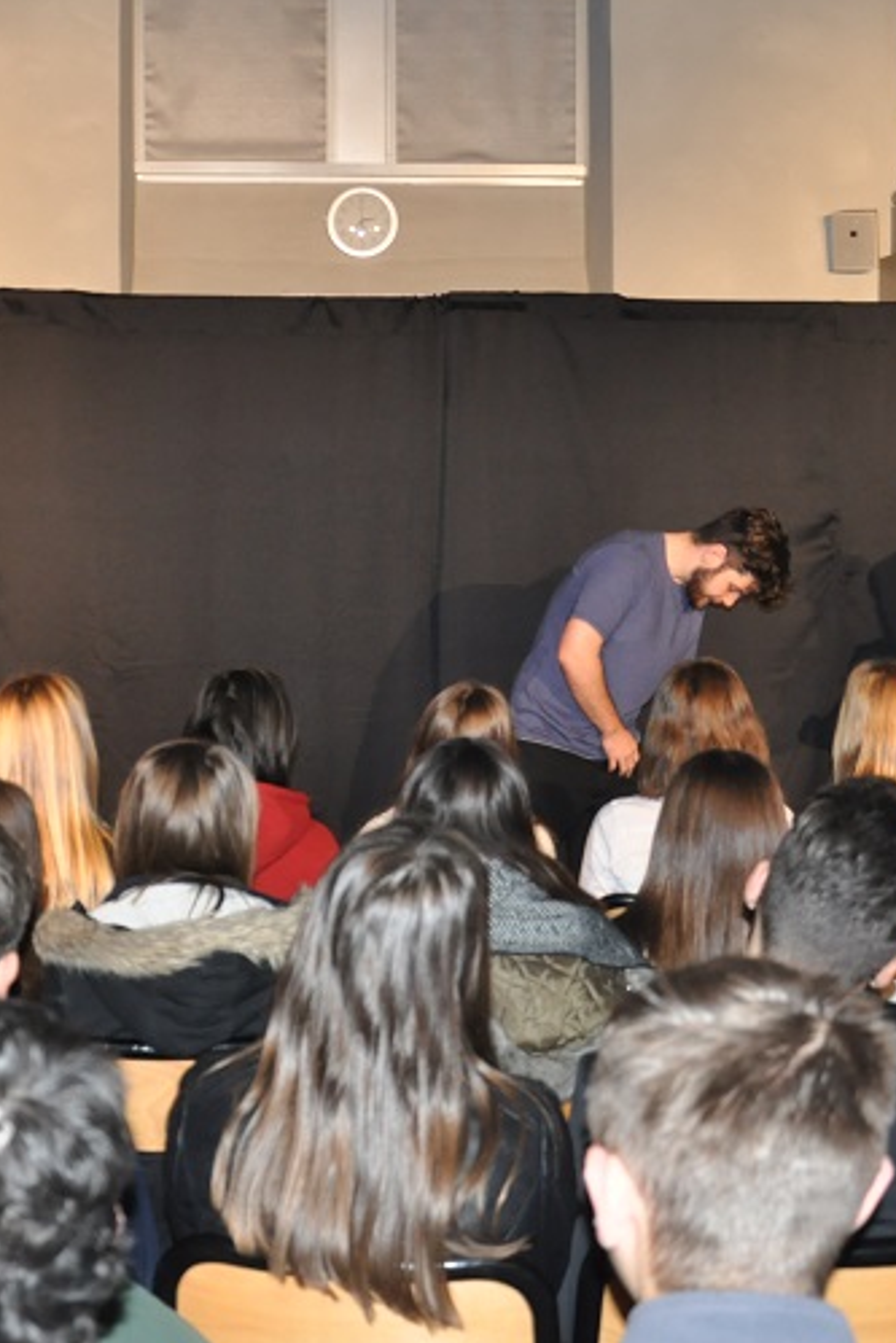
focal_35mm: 57
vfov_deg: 35.1
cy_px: 606
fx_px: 2123
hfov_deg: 23.8
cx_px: 338
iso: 800
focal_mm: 21
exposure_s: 1/60
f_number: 3.8
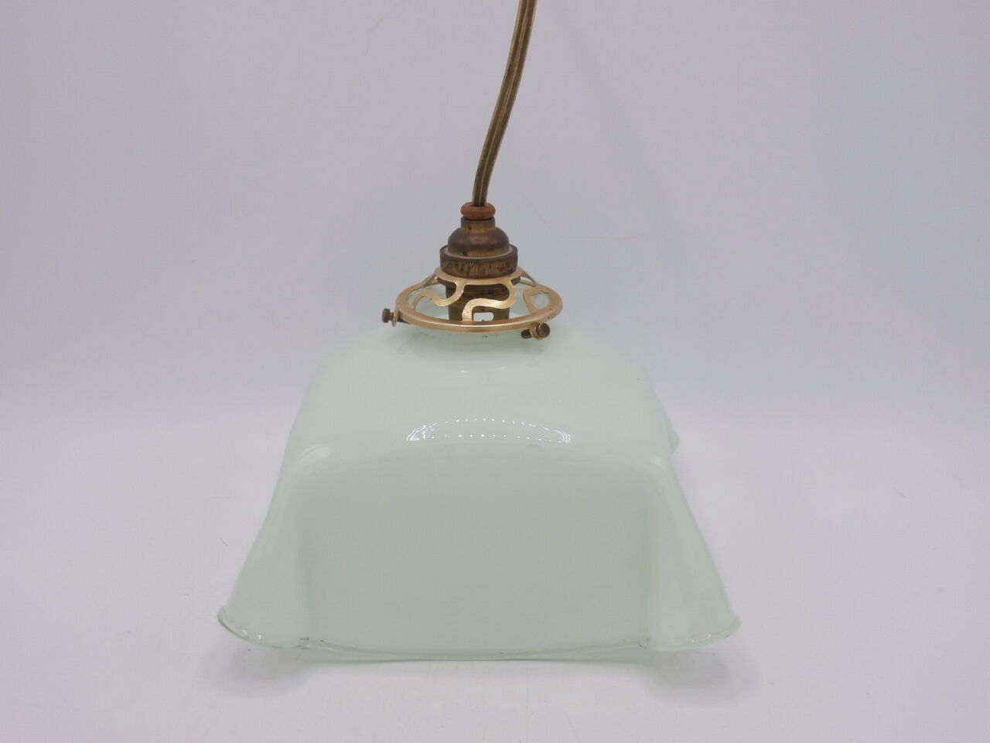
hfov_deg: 49.0
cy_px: 372
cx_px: 495
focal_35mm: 38
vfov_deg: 37.7
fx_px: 1087
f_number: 3.9
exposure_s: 1/400
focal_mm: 6.67
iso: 100
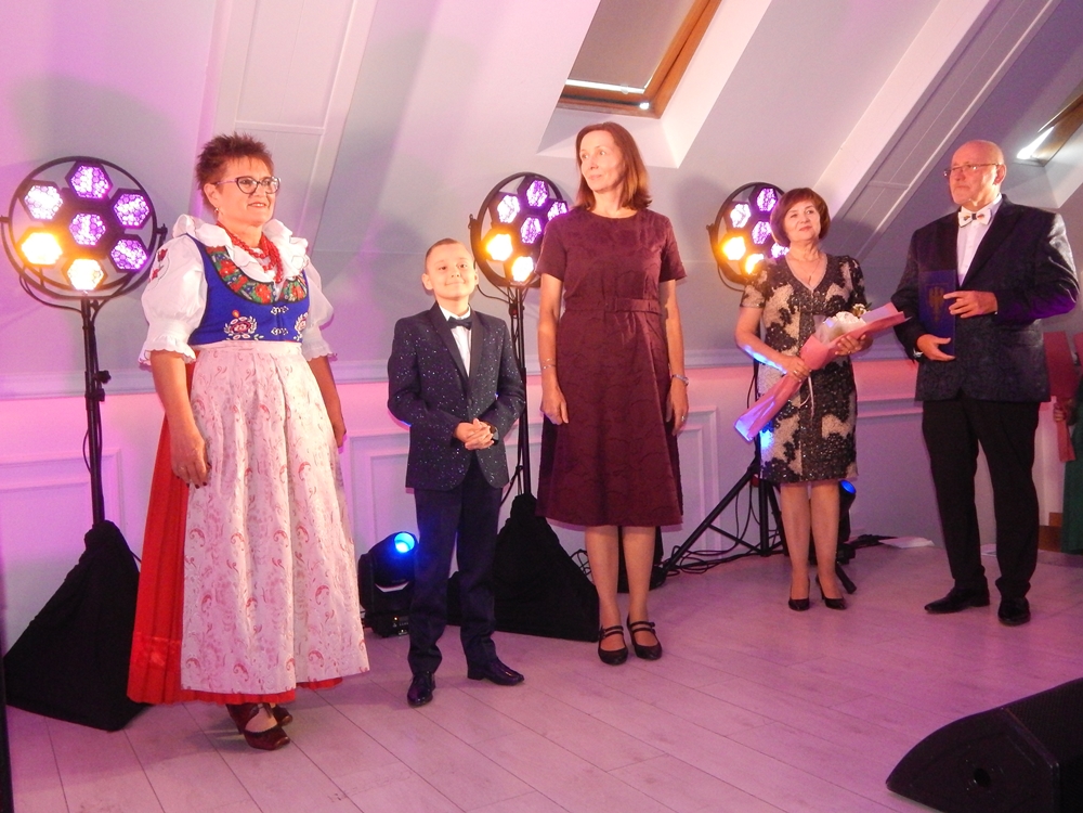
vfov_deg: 45.4
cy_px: 406
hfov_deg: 58.4
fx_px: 970
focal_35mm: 31
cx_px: 542
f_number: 3.2
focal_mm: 5.6
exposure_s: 1/60
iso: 800
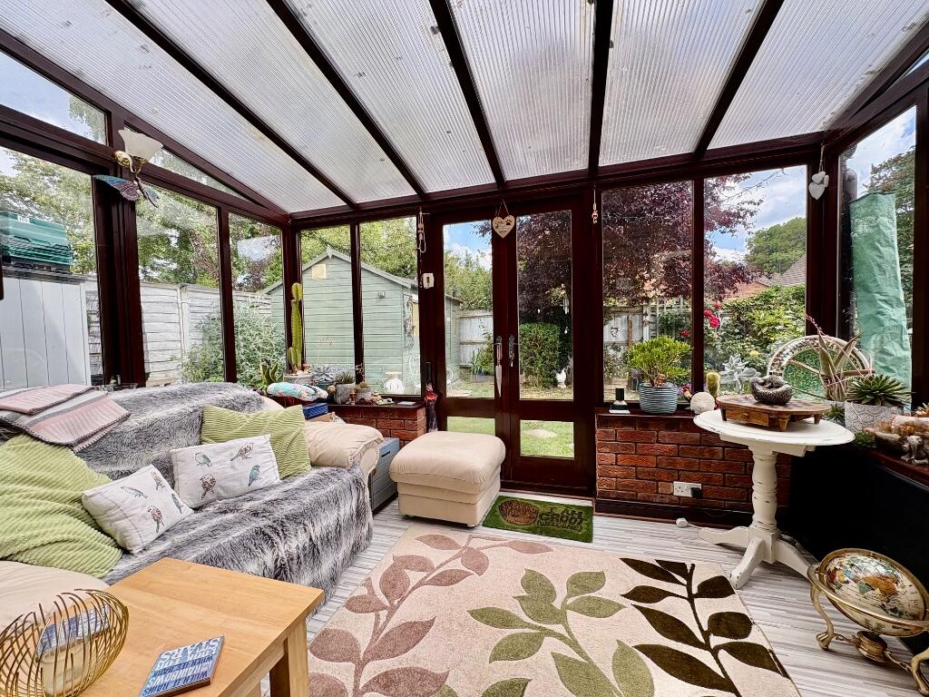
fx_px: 376
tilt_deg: -1.6
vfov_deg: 85.7
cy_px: 348
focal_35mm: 14
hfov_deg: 102.1
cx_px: 464
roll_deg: +1.6
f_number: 2.2
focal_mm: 2.22
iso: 40
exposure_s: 1/258
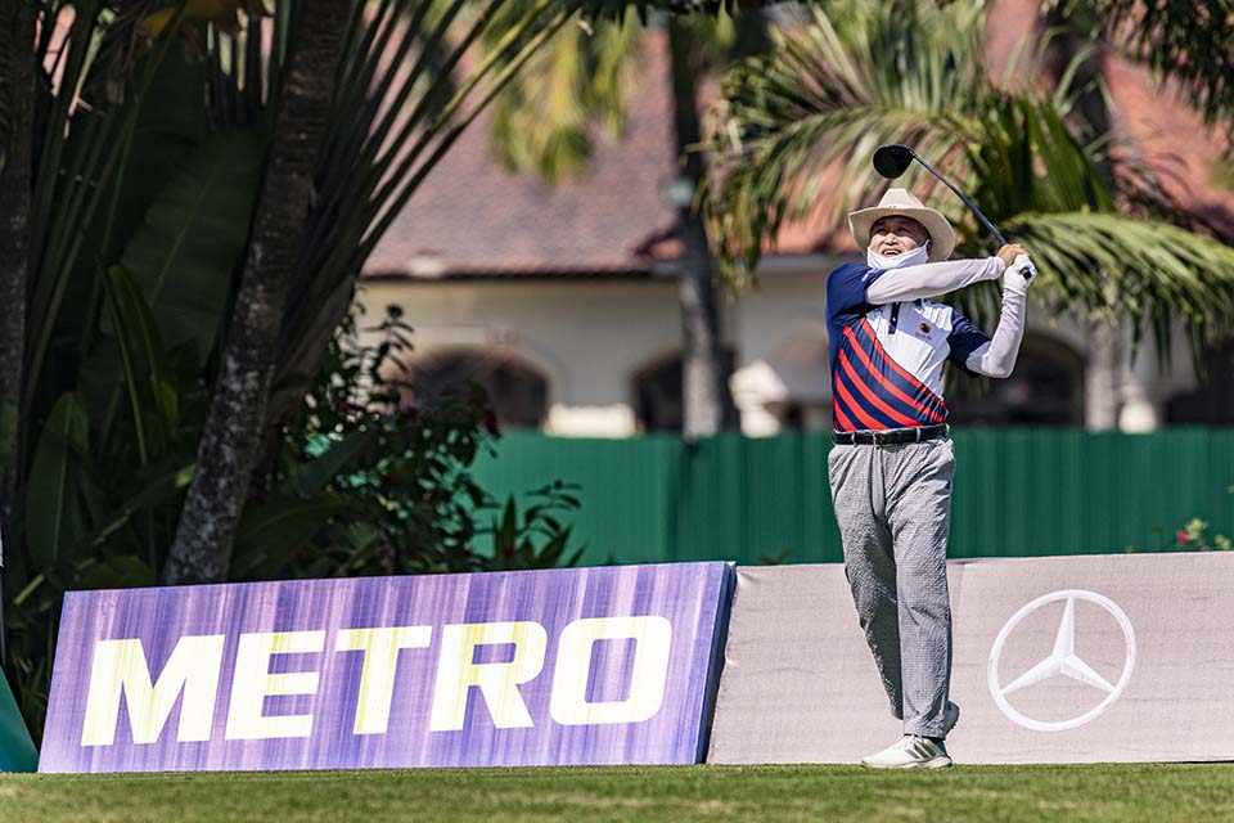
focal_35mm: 400
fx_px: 13710
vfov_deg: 3.4
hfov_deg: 5.2
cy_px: 412
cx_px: 617
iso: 500
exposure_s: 1/4000
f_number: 5.6
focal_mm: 400
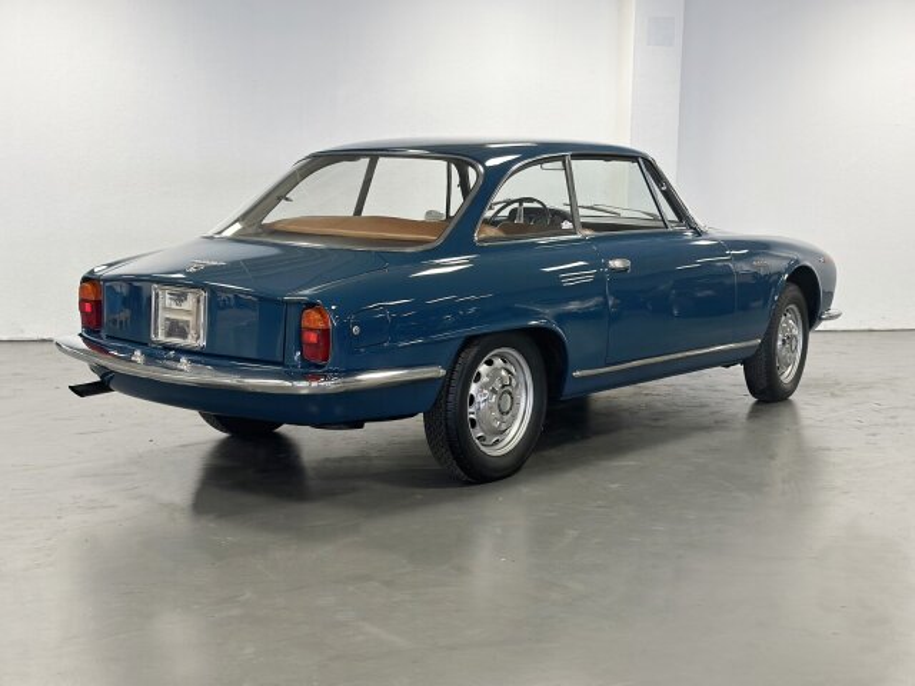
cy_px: 343
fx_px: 1269
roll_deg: -0.2
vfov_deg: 30.3
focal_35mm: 48
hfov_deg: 39.7
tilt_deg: -8.3
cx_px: 458
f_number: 1.78
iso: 125
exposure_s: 1/73
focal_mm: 6.86
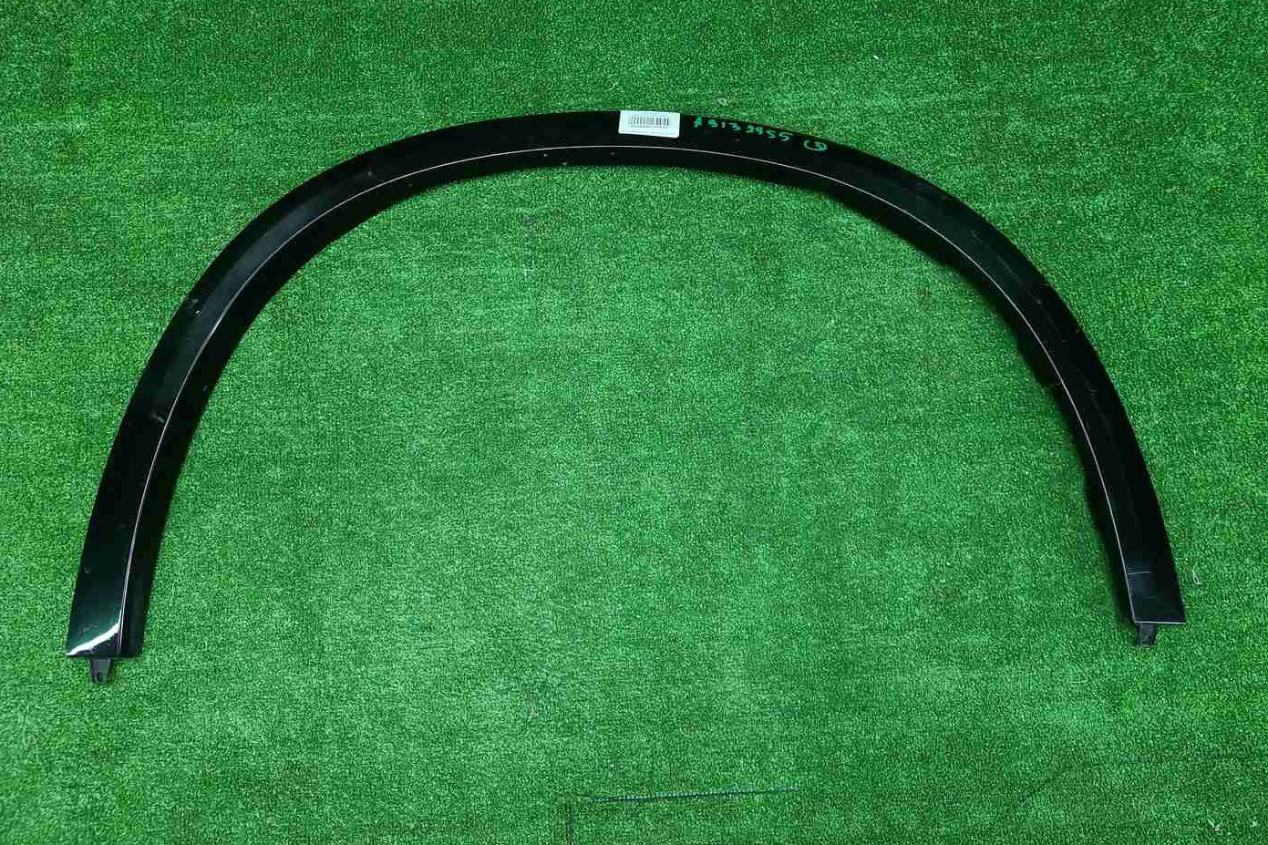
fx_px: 986
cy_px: 387
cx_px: 624
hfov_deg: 65.5
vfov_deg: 46.3
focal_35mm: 28
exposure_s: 1/50
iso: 161
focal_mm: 5.4
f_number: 1.8
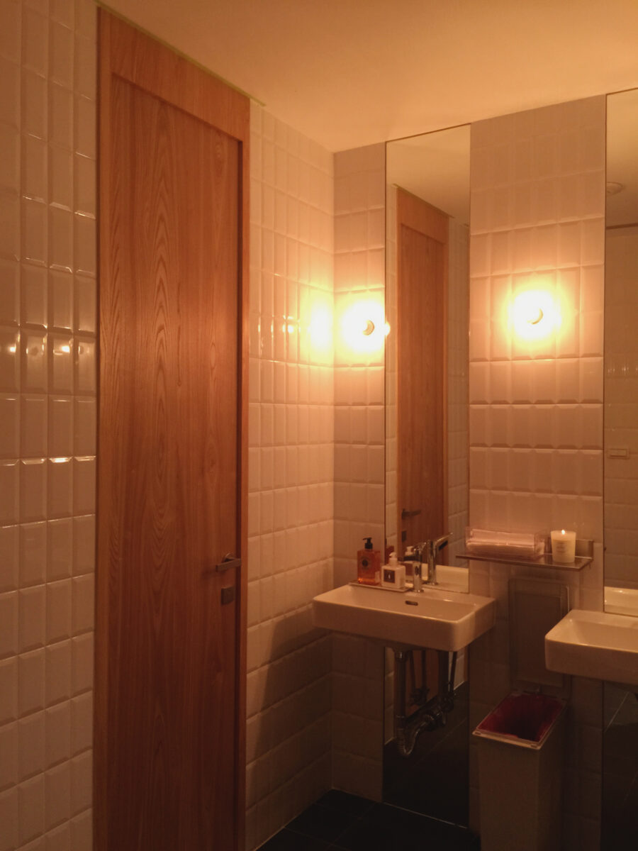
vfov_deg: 61.7
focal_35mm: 29
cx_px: 319
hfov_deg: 48.2
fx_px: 713
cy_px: 426
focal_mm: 4.15
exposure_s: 1/15
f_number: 2.2
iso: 64
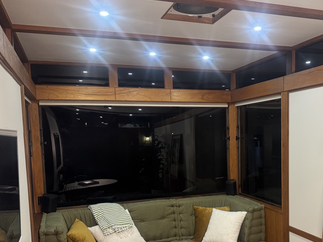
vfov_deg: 35.5
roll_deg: +1.2
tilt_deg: -5.2
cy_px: 165
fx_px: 373
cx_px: 225
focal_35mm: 40
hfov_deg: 45.8
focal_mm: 6.76
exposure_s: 1/42
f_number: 1.78
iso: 320
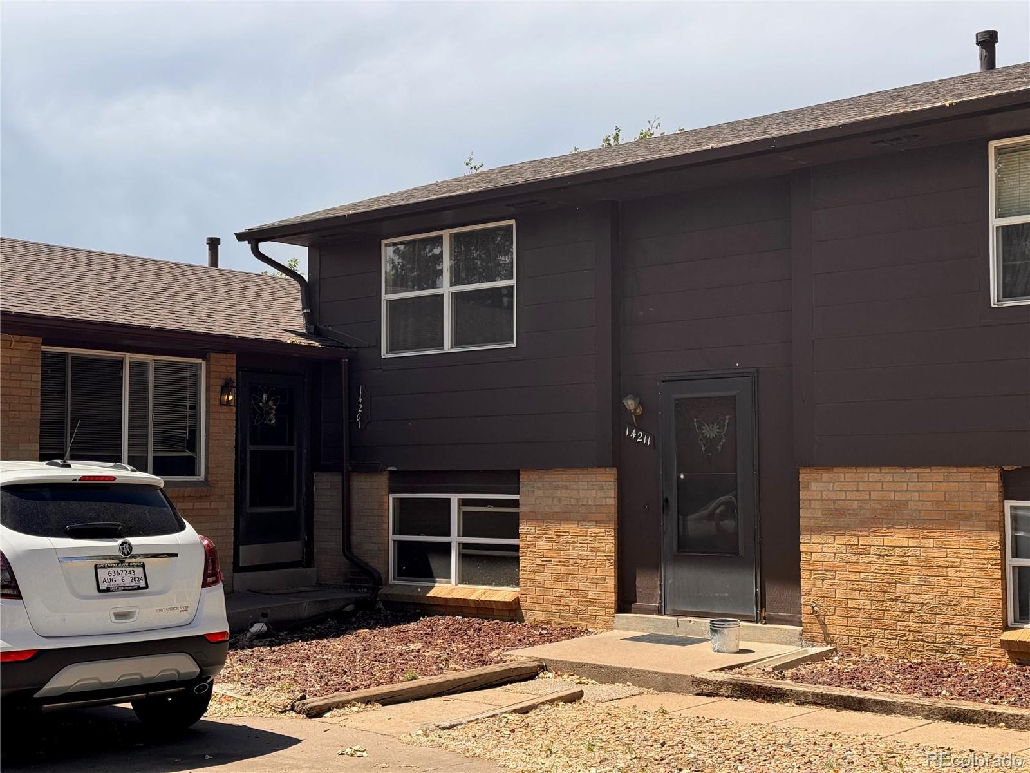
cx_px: 515
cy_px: 386
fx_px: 1428
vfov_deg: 30.3
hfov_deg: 39.7
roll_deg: +0.2
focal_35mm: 48
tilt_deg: +3.2
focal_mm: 6.76
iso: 64
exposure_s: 1/3096
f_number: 1.78
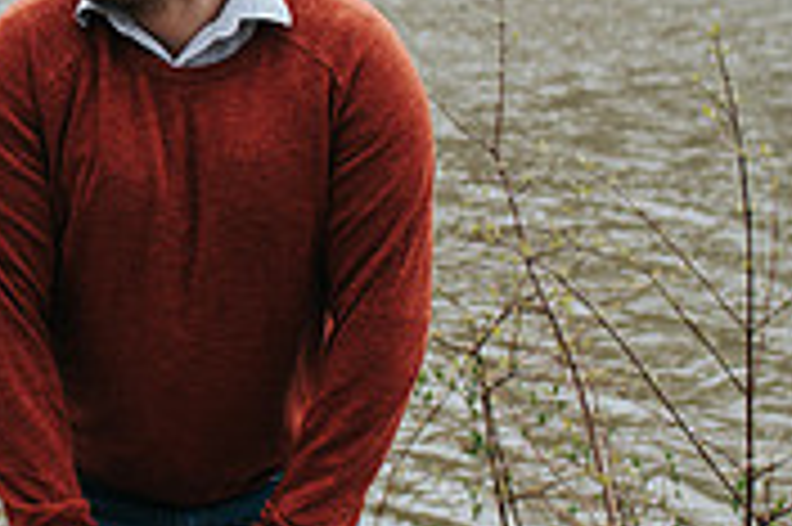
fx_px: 2813
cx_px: -206
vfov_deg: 10.6
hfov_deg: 15.3
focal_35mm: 128
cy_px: 72
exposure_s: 1/400
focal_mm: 35
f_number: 3.2
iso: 100
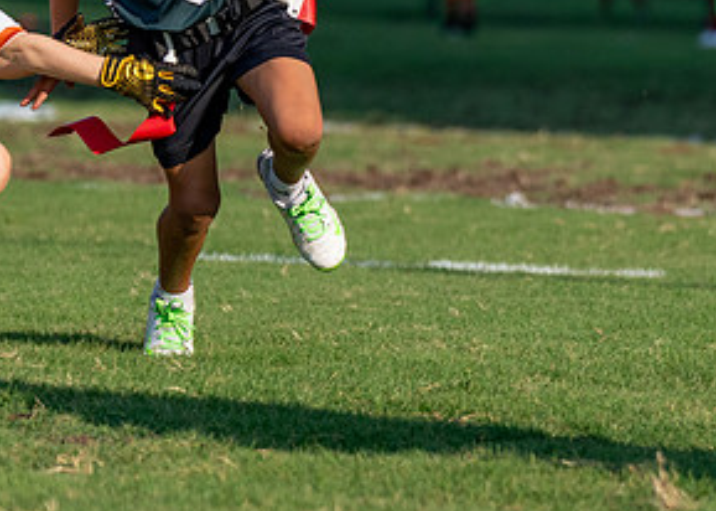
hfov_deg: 5.1
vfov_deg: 3.6
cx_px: 254
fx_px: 8006
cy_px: -22
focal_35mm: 394
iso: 200
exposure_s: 1/4000
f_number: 2.8
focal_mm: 102
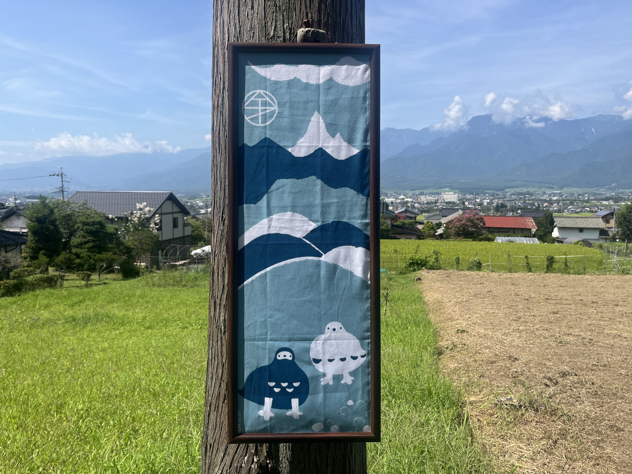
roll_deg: -0.6
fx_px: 475
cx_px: 316
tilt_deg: -5.7
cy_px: 237
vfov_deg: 53.1
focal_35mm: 26
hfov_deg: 67.3
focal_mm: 5.1
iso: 50
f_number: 1.6
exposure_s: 1/3413
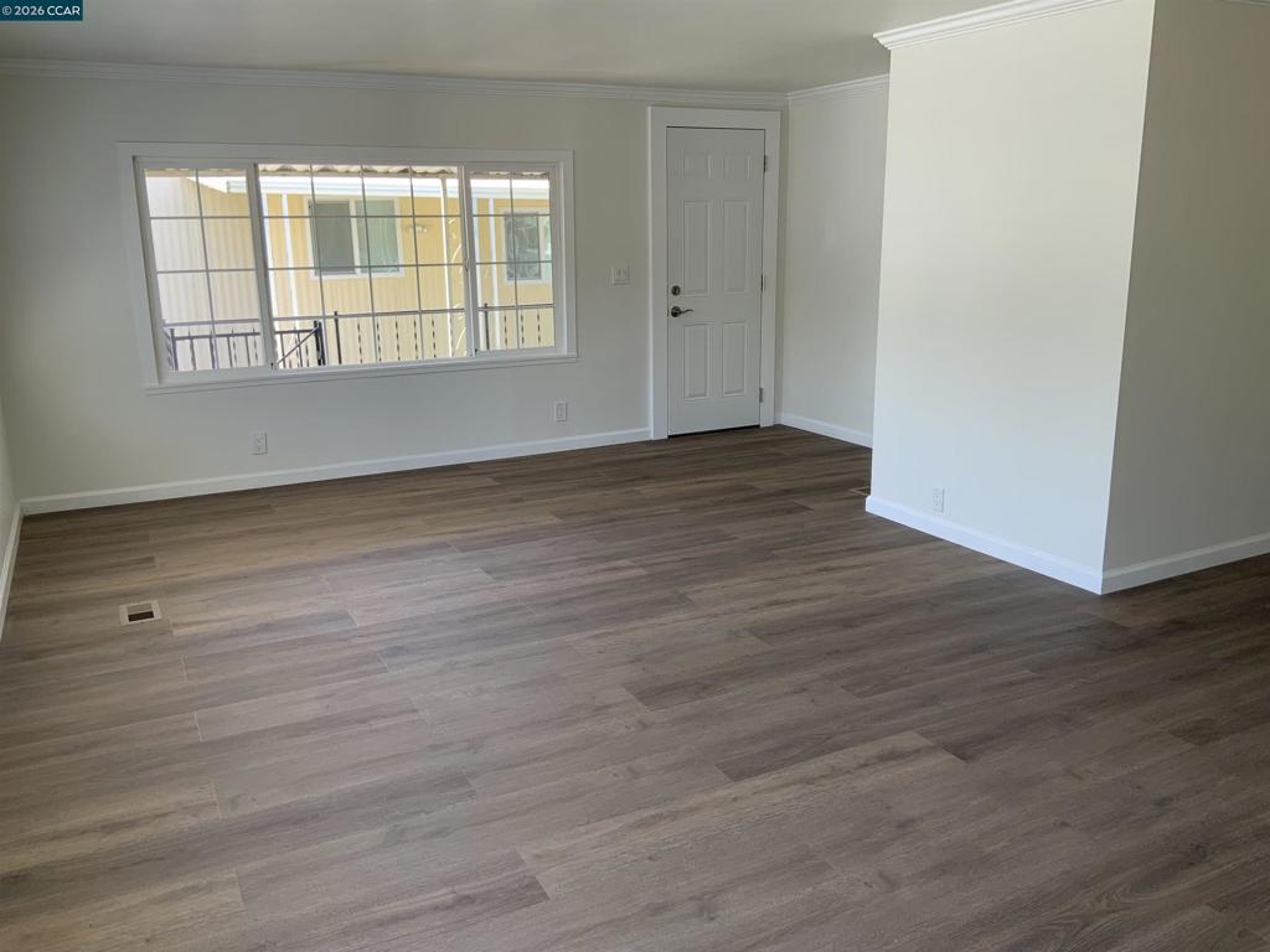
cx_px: 635
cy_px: 476
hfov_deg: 61.7
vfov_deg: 48.2
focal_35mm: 29
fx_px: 1064
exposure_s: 1/120
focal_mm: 3
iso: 32
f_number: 1.8
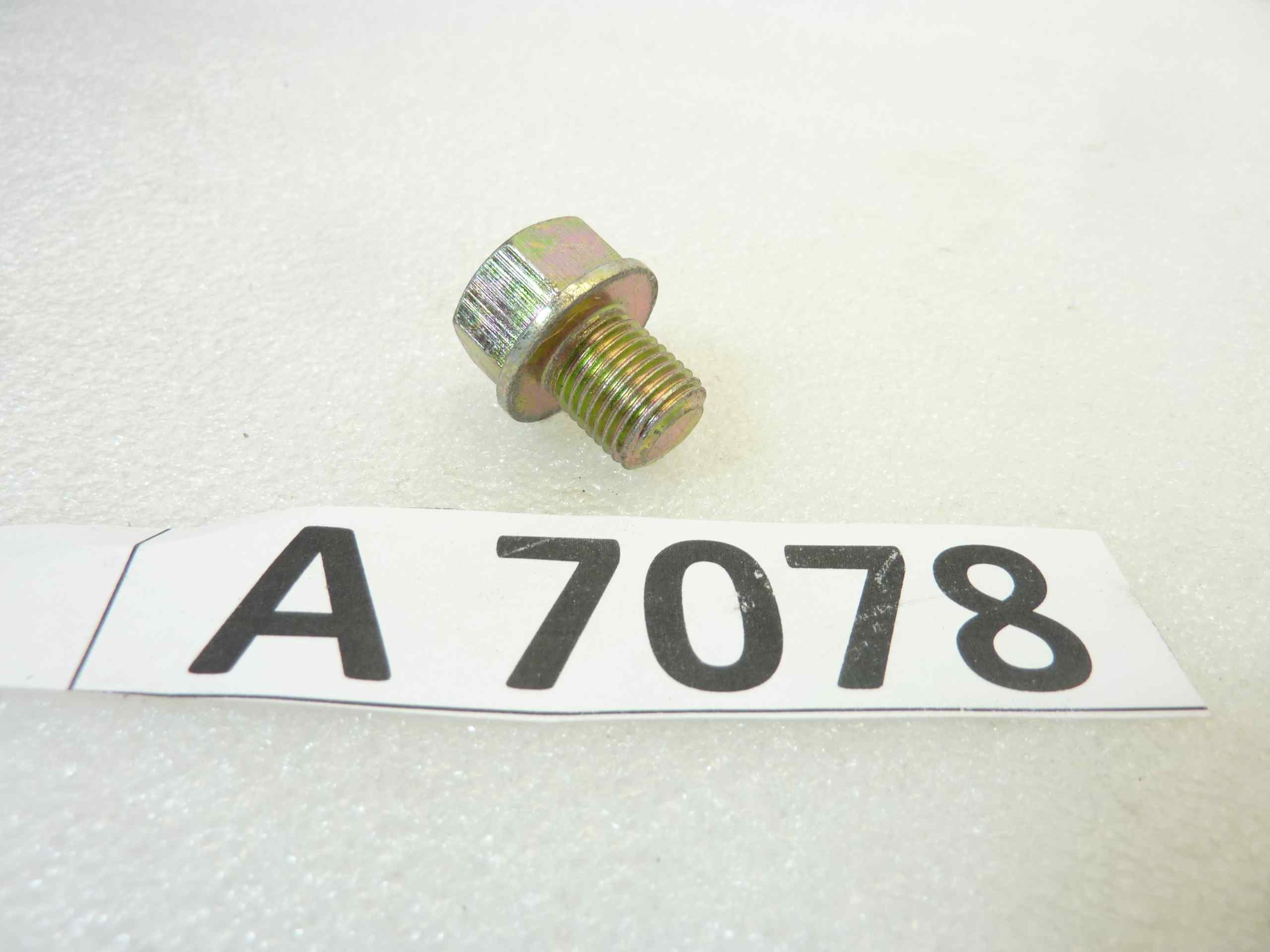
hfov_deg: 69.4
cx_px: 635
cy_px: 476
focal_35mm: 25
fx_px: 917
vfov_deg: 54.9
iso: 80
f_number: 3.3
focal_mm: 4.1
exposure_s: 1/25
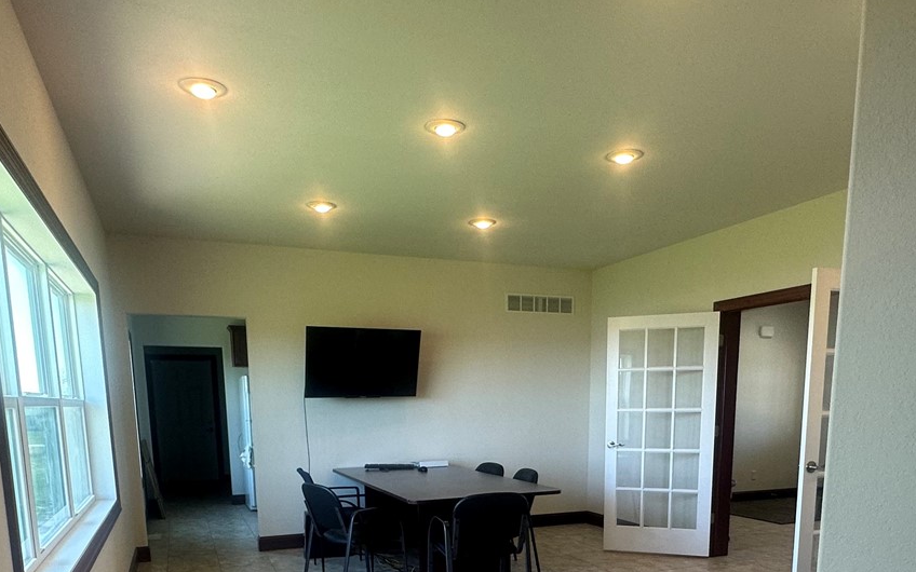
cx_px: 477
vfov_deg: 40.9
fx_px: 699
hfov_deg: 66.4
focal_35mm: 28
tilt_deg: -9.1
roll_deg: -0.1
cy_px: 522
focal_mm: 2.22
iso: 125
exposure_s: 1/120
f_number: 2.2
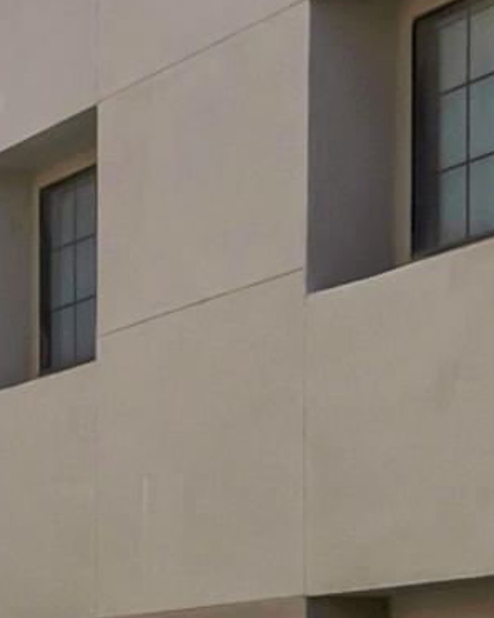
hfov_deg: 8.2
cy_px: 862
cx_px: -1168
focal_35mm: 148
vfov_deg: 12.5
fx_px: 2700
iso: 320
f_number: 10
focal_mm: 13
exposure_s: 1/400
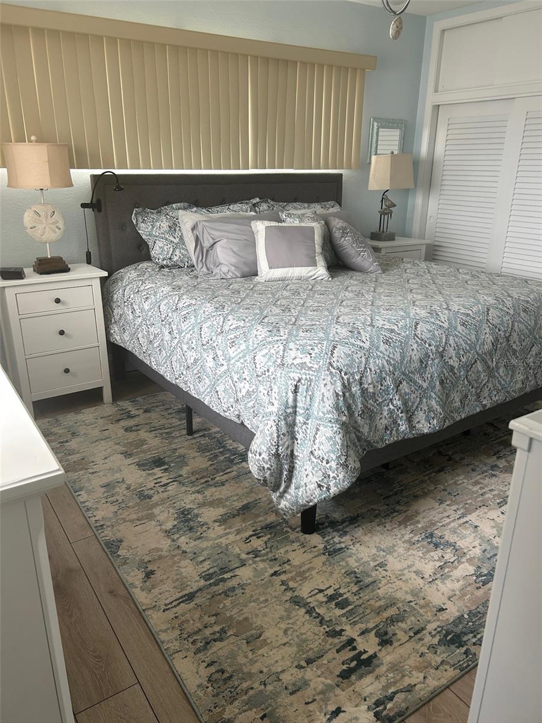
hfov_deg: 53.1
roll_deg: -0.7
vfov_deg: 67.3
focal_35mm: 26
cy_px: 362
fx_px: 543
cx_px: 271
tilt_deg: -18.9
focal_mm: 5.7
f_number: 1.5
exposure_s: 1/121
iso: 80
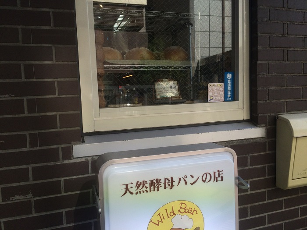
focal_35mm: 29
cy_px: 115
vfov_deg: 48.2
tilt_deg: -3.2
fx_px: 257
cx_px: 154
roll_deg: +1.9
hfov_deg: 61.7
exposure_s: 1/540
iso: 32
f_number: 2.2
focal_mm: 4.15
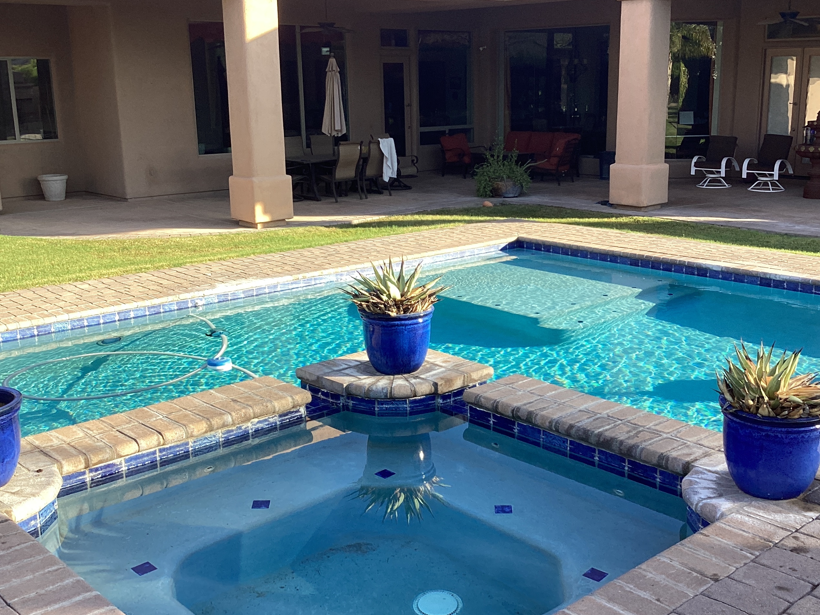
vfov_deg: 35.9
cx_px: 440
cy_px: 327
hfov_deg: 46.8
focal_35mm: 40
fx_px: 947
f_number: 2.4
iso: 25
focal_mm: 3.3
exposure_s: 1/215
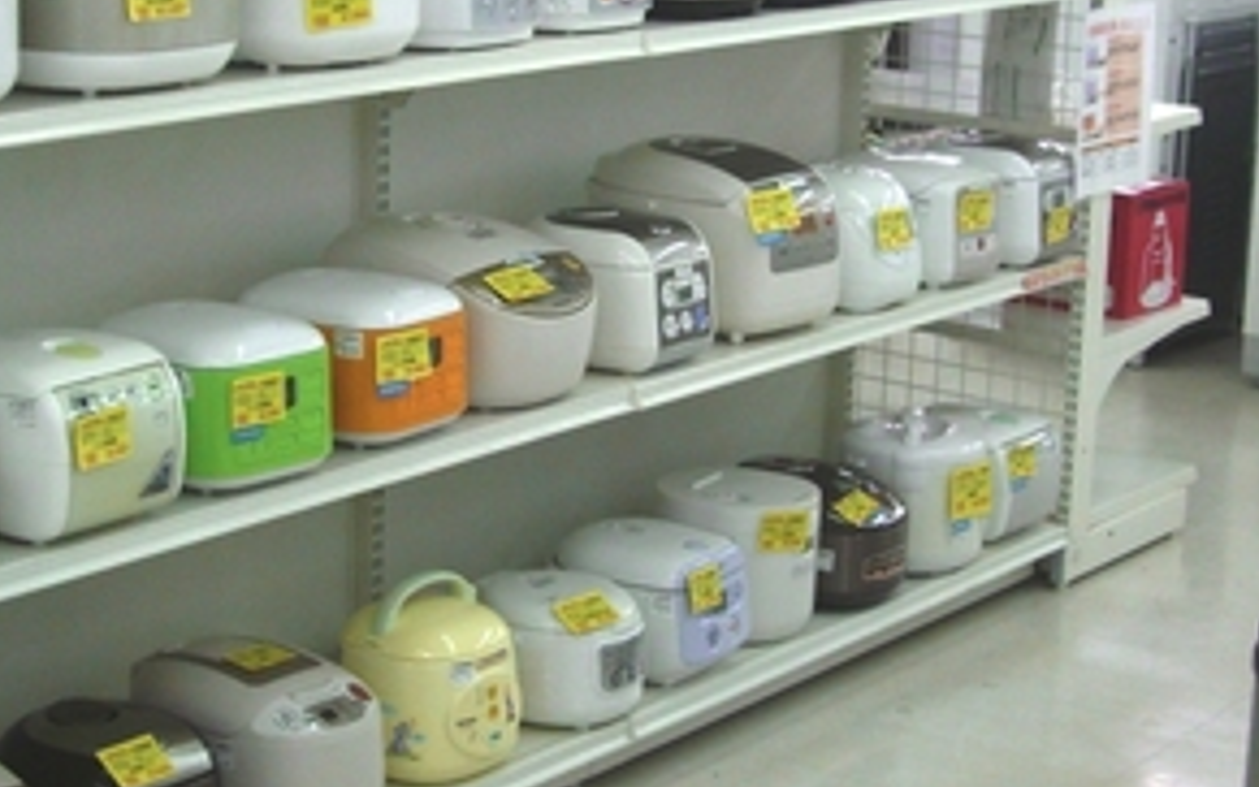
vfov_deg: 15.7
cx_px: 645
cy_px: 272
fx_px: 2848
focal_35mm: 83
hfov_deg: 24.9
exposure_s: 1/125
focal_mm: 7.9
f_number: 2.8
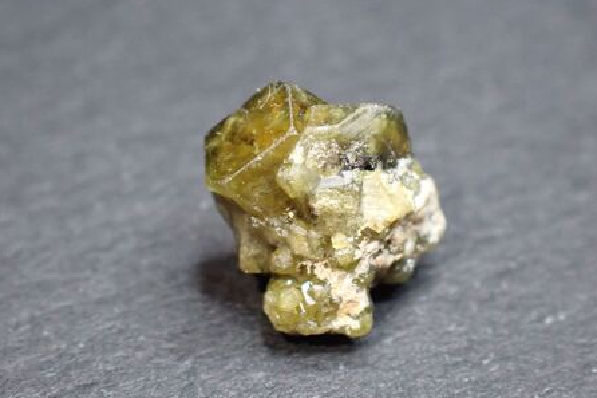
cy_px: 200
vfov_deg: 12.2
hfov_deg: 18.3
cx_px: 296
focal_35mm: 112
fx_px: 1857
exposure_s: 1/100
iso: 1000
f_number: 4.9
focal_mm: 18
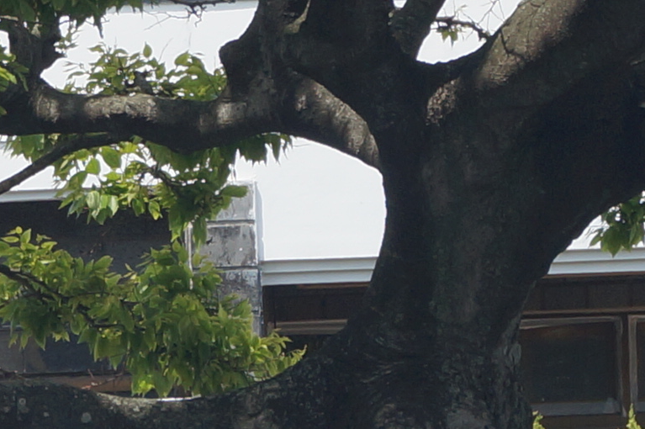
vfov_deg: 2.6
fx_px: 9455
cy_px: 746
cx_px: -943
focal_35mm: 528
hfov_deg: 3.8
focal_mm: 55
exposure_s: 1/200
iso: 100
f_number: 8
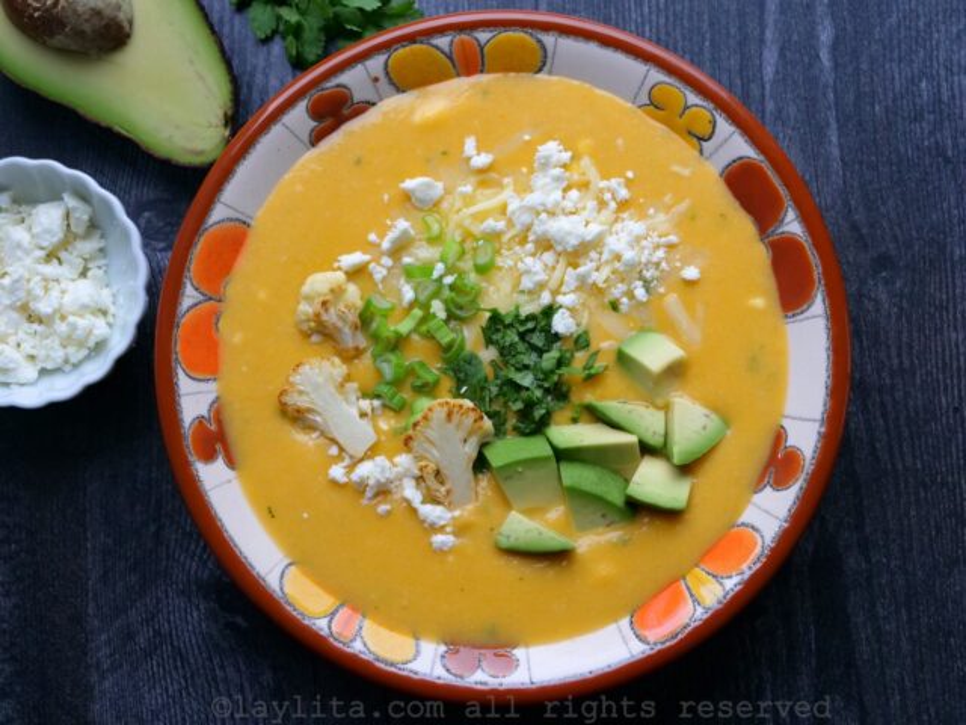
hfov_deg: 33.2
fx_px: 1619
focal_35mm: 58
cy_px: 362
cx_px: 483
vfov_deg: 25.2
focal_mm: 29
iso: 500
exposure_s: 1/60
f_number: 3.7
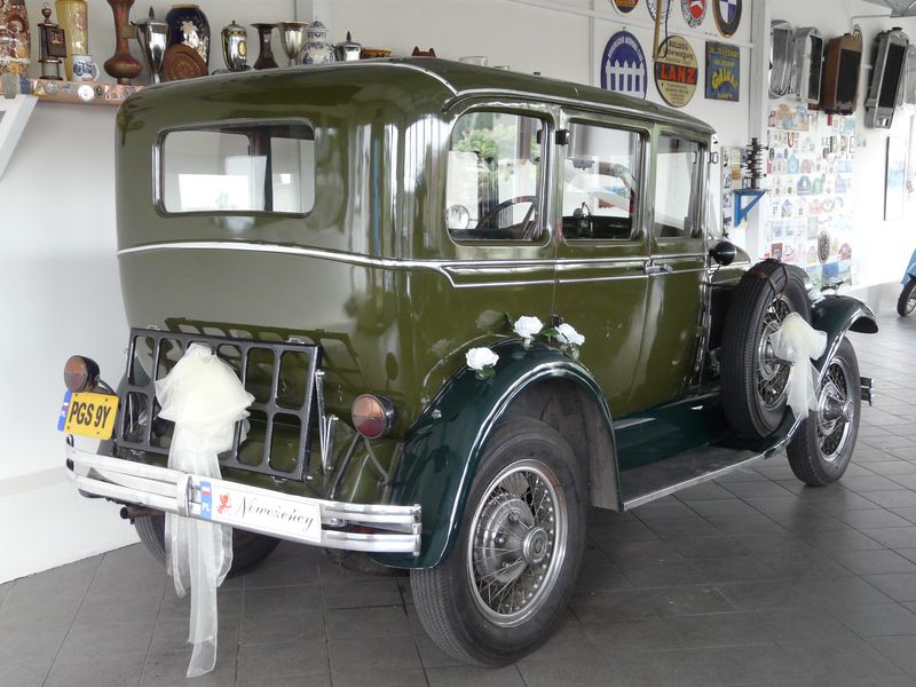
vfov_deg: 32.2
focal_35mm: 45
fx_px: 1191
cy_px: 344
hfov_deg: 42.1
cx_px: 458
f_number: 3.2
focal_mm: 7.4
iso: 200
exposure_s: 1/30
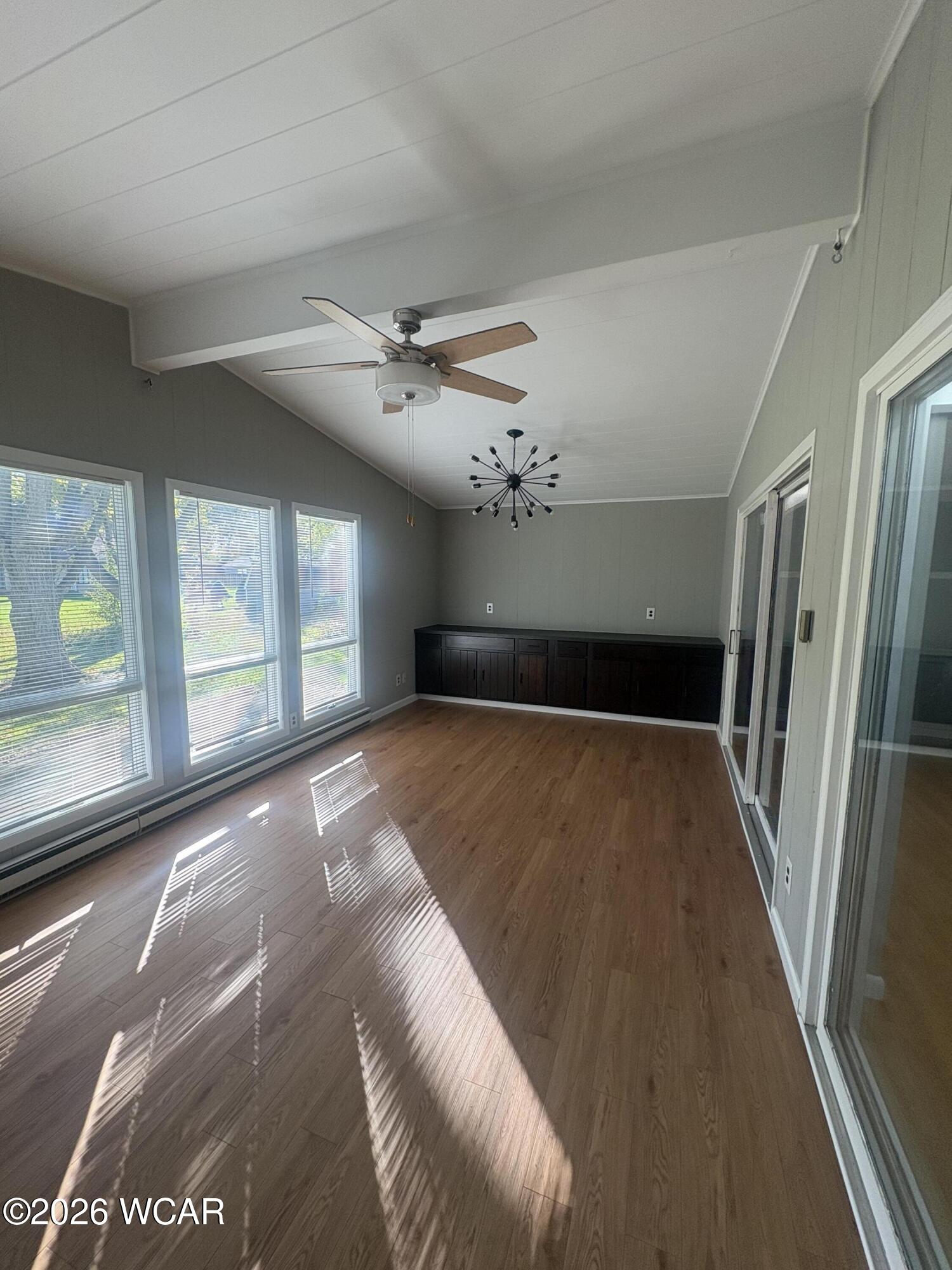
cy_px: 635
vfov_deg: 102.1
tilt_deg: -4.9
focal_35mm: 14
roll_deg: -0.4
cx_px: 476
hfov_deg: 85.7
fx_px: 513
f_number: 2.2
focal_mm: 2.22
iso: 100
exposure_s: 1/130
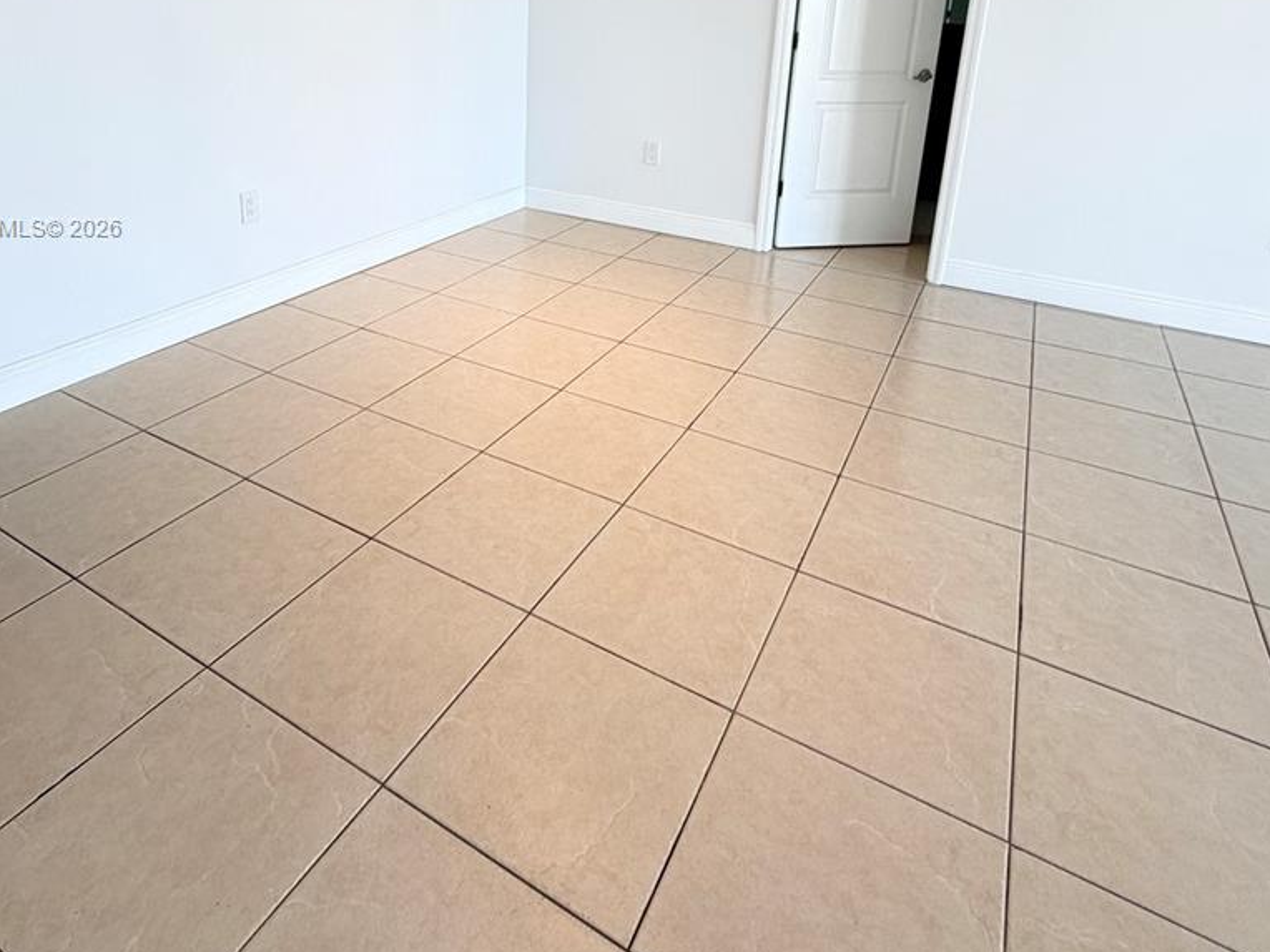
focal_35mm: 22
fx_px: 807
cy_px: 229
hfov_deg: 76.1
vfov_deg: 57.7
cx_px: 560
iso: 160
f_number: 2.2
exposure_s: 1/121
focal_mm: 2.22
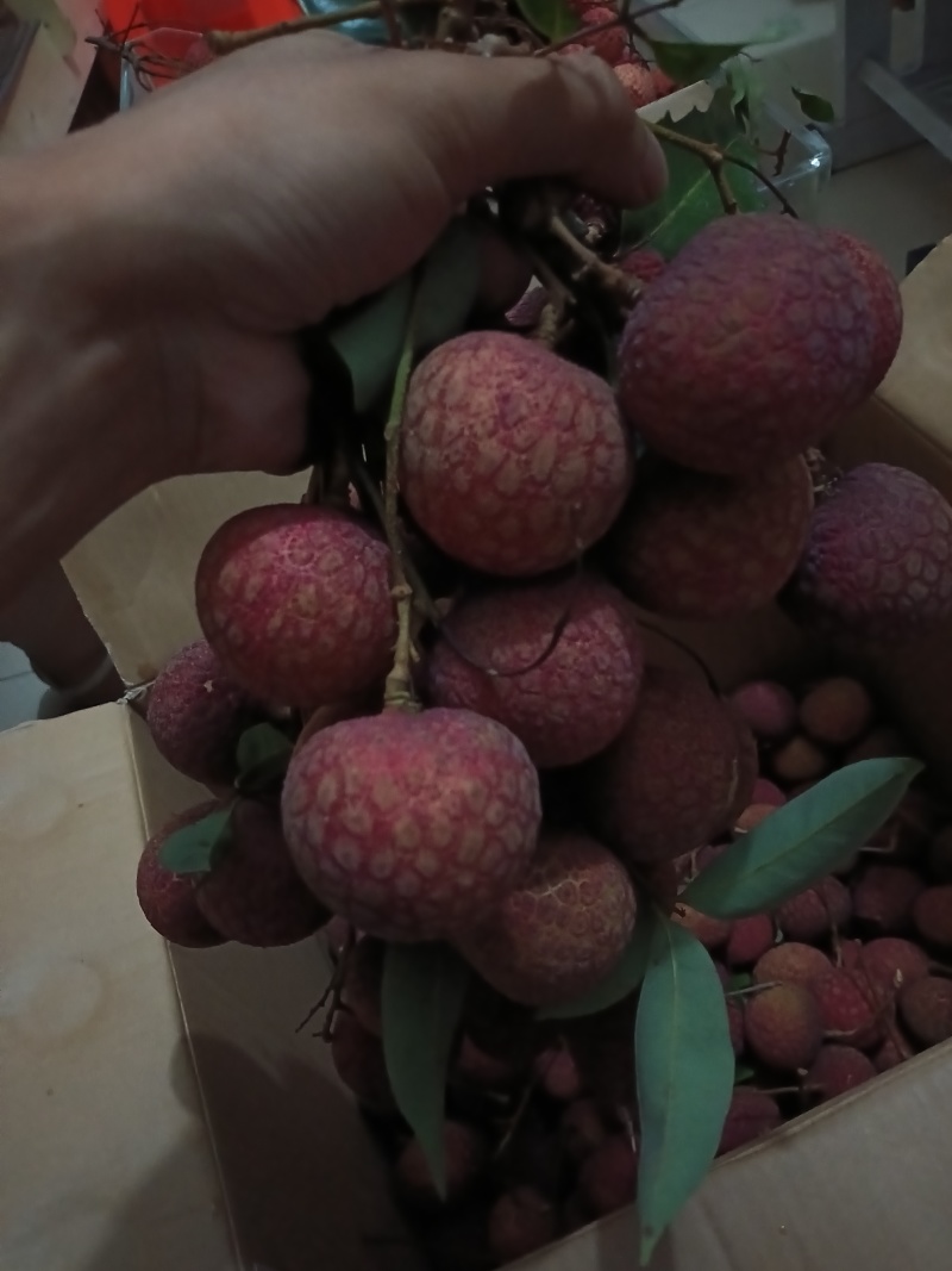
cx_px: 476
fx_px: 990
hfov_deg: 51.3
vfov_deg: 65.3
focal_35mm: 27
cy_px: 636
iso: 3662
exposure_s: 1/50
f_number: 1.8
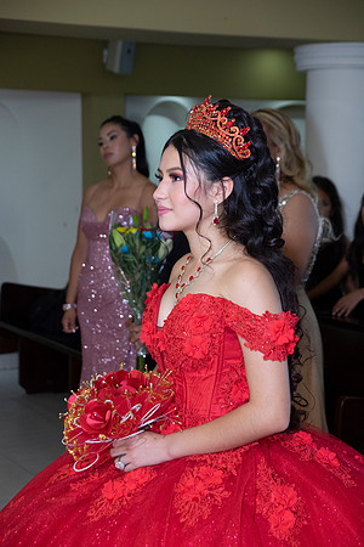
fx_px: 1244
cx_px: 182
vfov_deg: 24.8
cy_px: 274
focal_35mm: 82
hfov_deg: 16.7
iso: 1000
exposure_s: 1/160
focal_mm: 55
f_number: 5
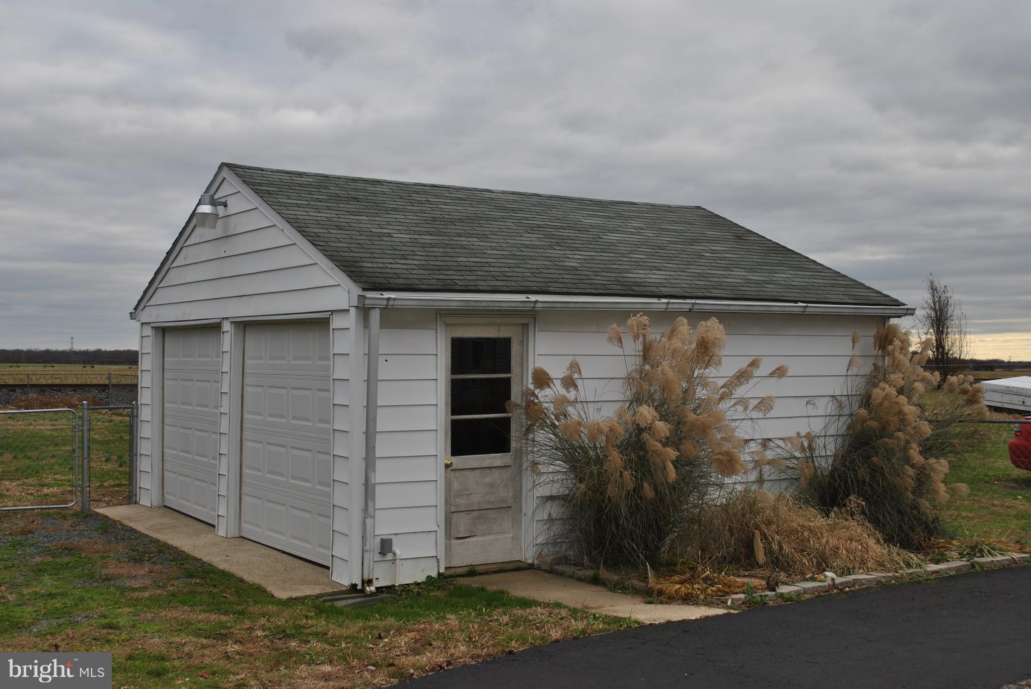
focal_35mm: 42
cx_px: 516
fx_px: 1204
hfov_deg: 46.4
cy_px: 344
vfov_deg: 32.0
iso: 100
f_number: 6.3
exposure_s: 1/200
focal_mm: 28
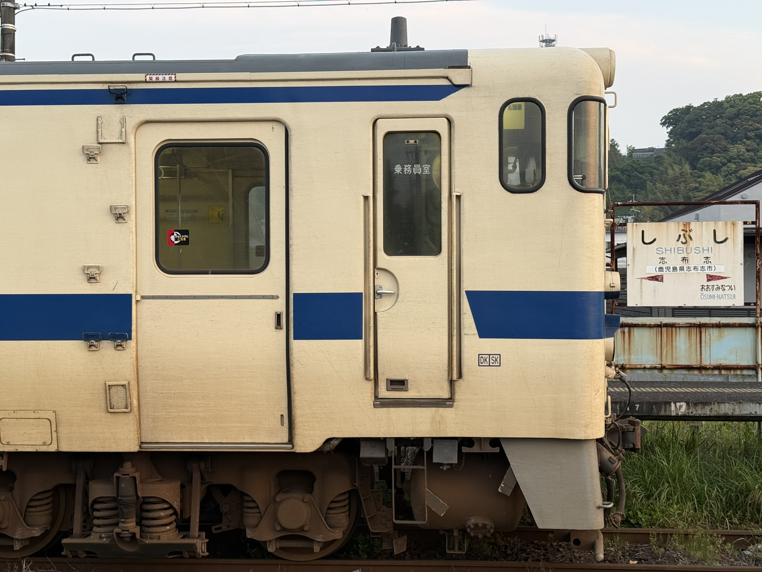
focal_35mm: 48
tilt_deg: +0.4
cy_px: 286
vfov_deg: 30.3
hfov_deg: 39.7
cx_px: 381
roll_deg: +0.4
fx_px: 1057
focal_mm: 6.76
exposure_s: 1/124
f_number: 1.78
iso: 50
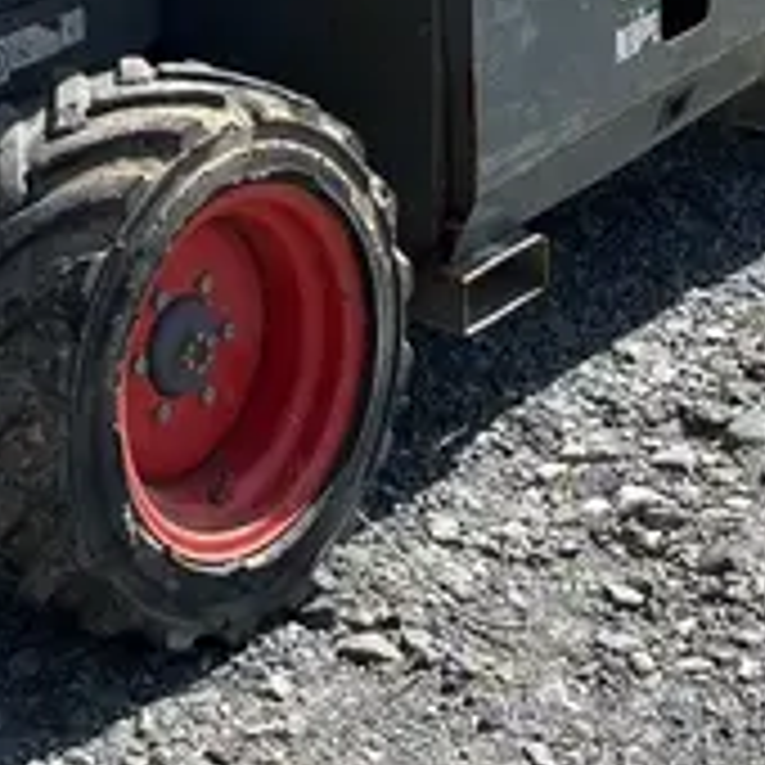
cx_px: 104
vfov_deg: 15.6
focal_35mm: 99
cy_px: -511
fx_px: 2475
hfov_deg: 17.4
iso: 50
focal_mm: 5.1
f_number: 1.6
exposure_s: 1/3876
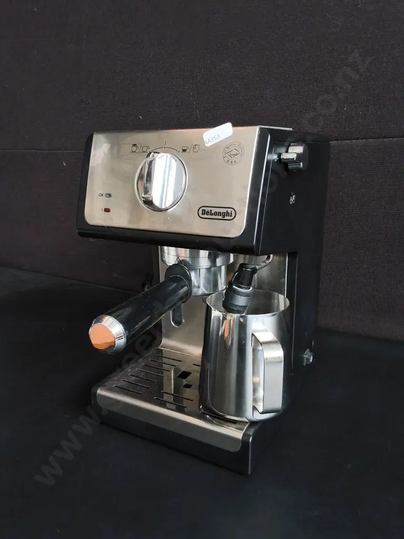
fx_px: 420
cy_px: 270
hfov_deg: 51.4
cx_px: 202
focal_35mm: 27
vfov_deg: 65.3
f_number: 2
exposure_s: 1/100
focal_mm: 2.87
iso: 125
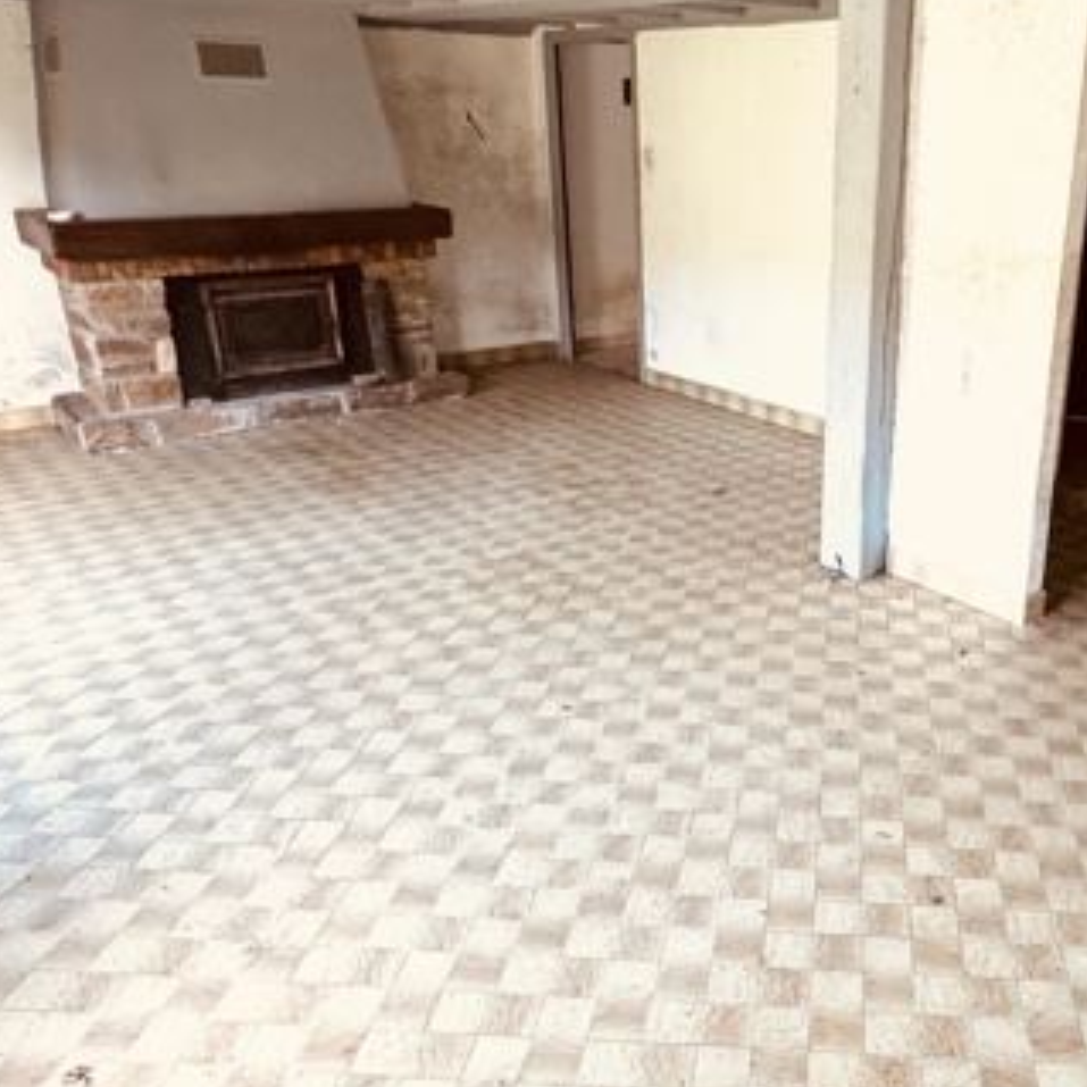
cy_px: 549
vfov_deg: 52.5
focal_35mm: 31
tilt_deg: -20.8
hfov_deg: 50.7
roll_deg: -0.5
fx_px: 1101
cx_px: 794
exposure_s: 1/69
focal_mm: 2.22
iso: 320
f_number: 2.2
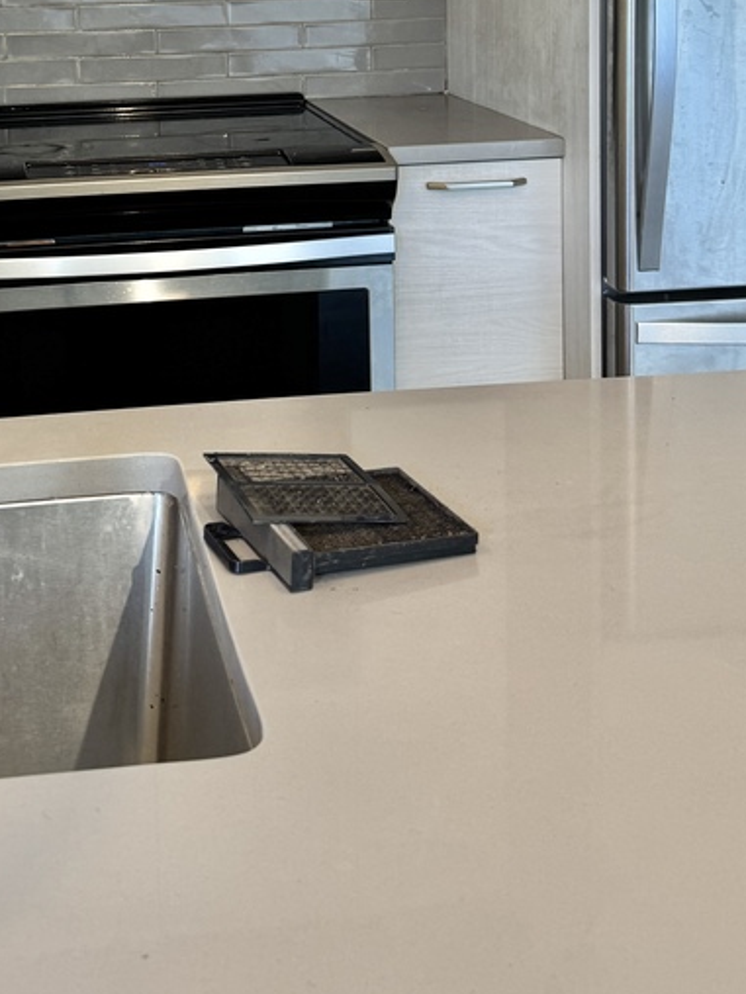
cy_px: 76
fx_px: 1465
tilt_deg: -6.1
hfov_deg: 28.2
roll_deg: +2.0
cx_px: 206
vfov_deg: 35.1
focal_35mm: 51
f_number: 1.78
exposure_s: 1/60
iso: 100
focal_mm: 6.76
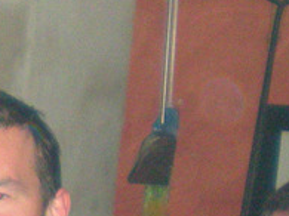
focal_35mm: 200
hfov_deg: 9.4
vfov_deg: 7.2
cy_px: 380
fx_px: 1669
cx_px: -236
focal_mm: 6.3
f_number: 3.1
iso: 386
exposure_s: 1/60
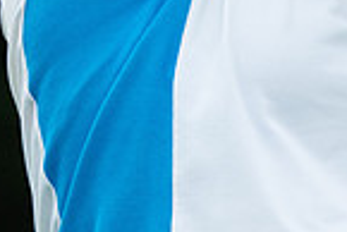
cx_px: -50
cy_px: -221
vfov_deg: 0.5
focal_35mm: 3000
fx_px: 28945
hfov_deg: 0.7
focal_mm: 500
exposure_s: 1/2000
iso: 1000
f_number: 6.3
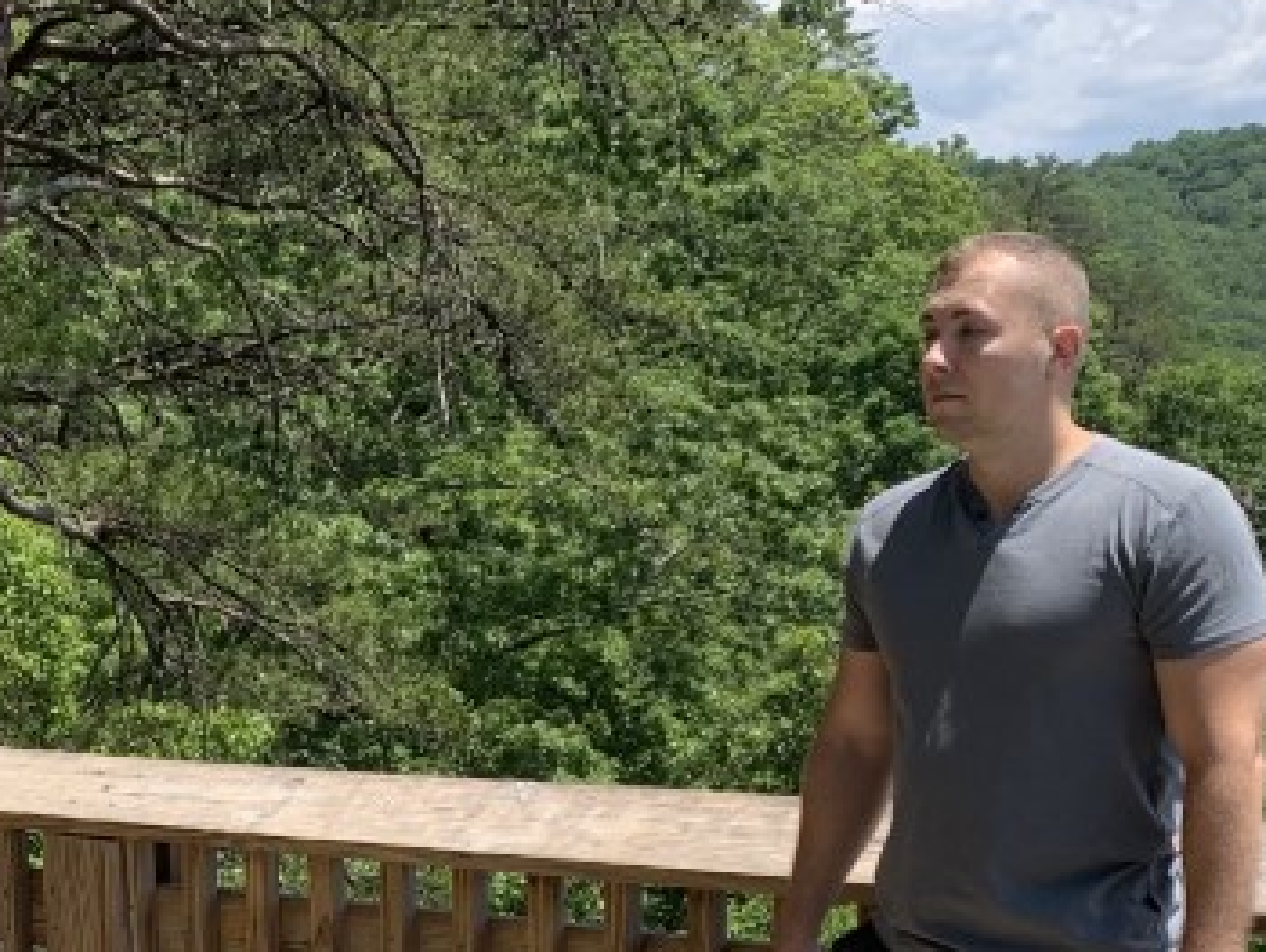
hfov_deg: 24.8
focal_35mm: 76
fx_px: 2781
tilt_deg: -10.1
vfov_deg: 18.9
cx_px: 105
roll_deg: +2.3
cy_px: 930
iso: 25
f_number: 1.8
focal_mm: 4.25
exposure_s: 1/1387
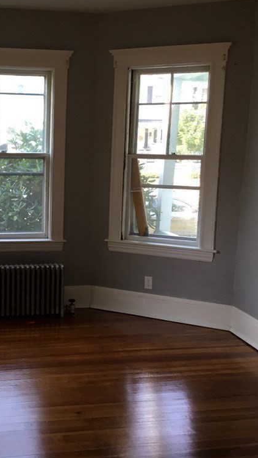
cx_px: 35
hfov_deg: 25.3
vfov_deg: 44.6
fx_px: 559
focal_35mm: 46
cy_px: 226
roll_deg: -0.7
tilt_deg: -9.3
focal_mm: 3.3
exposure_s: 1/60
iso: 32
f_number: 2.4
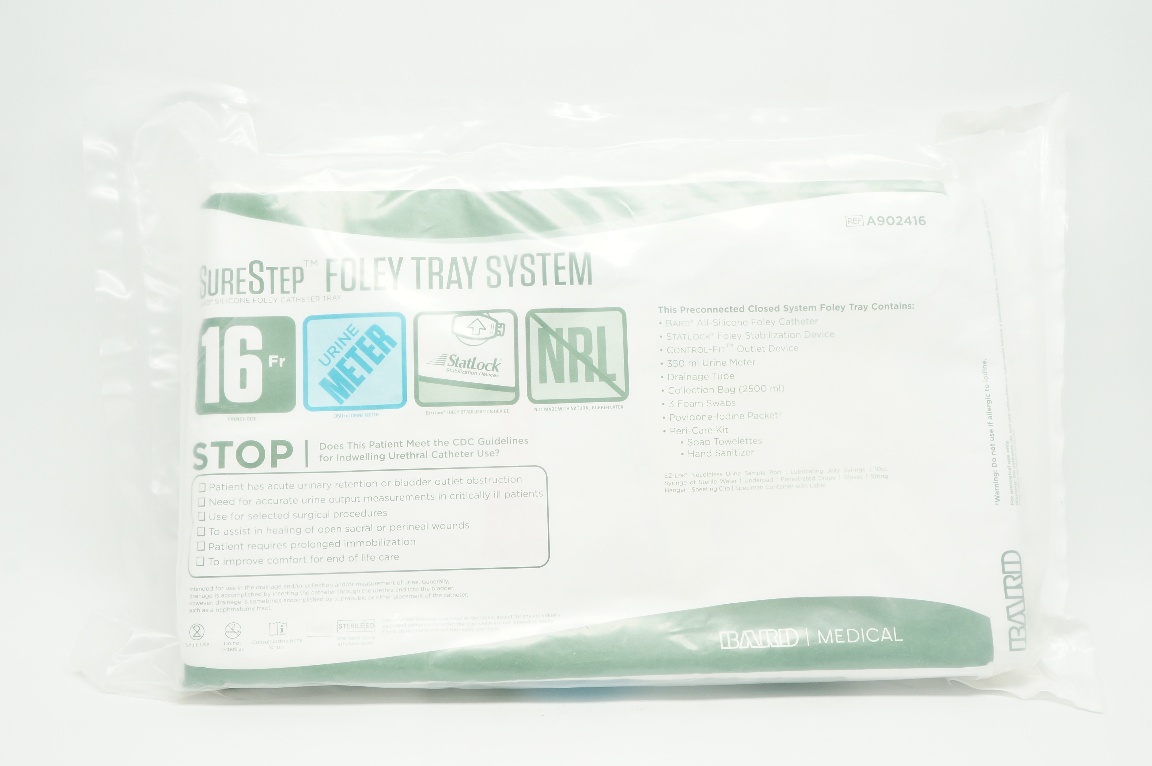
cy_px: 383
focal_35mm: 38
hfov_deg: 51.3
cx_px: 576
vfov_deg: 35.4
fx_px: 1199
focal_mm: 25
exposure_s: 1/15
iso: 400
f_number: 11
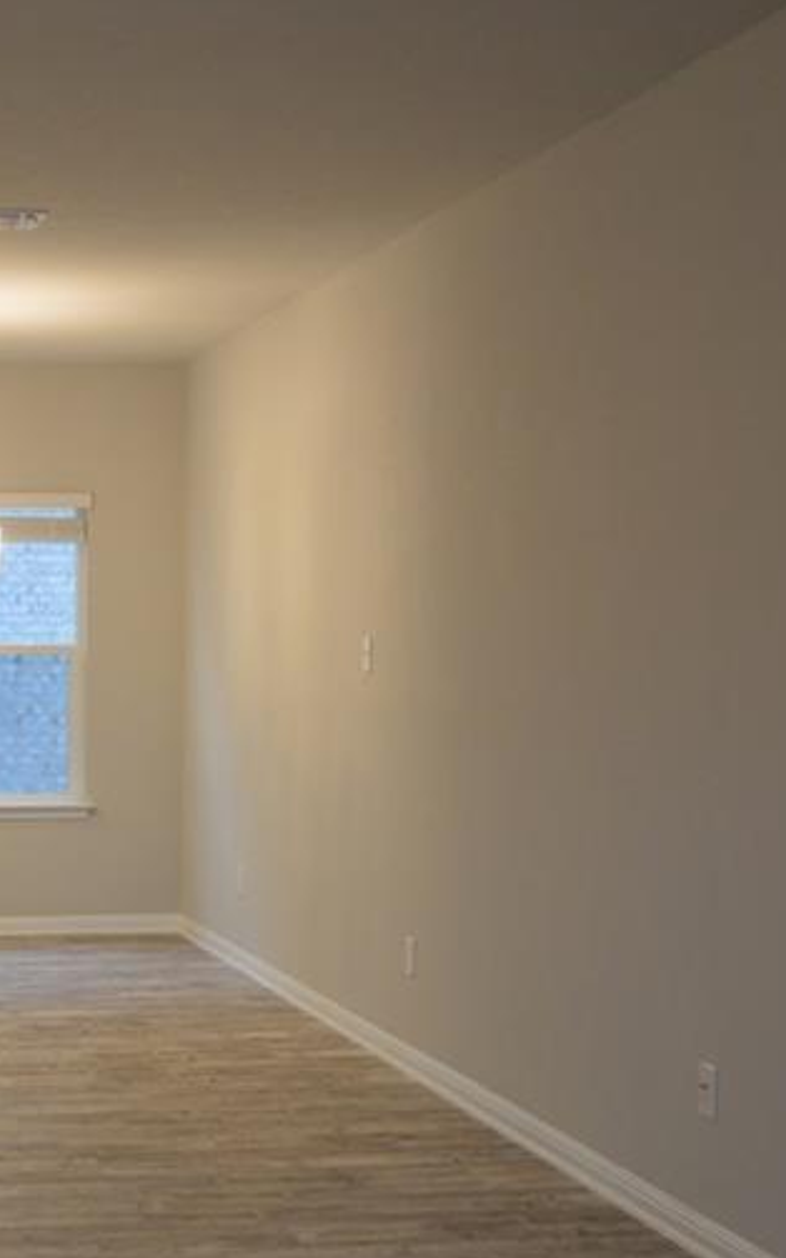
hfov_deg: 22.0
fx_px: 1921
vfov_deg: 36.2
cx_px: -63
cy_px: 720
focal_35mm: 56
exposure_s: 1/30
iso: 400
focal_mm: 18
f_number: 3.5
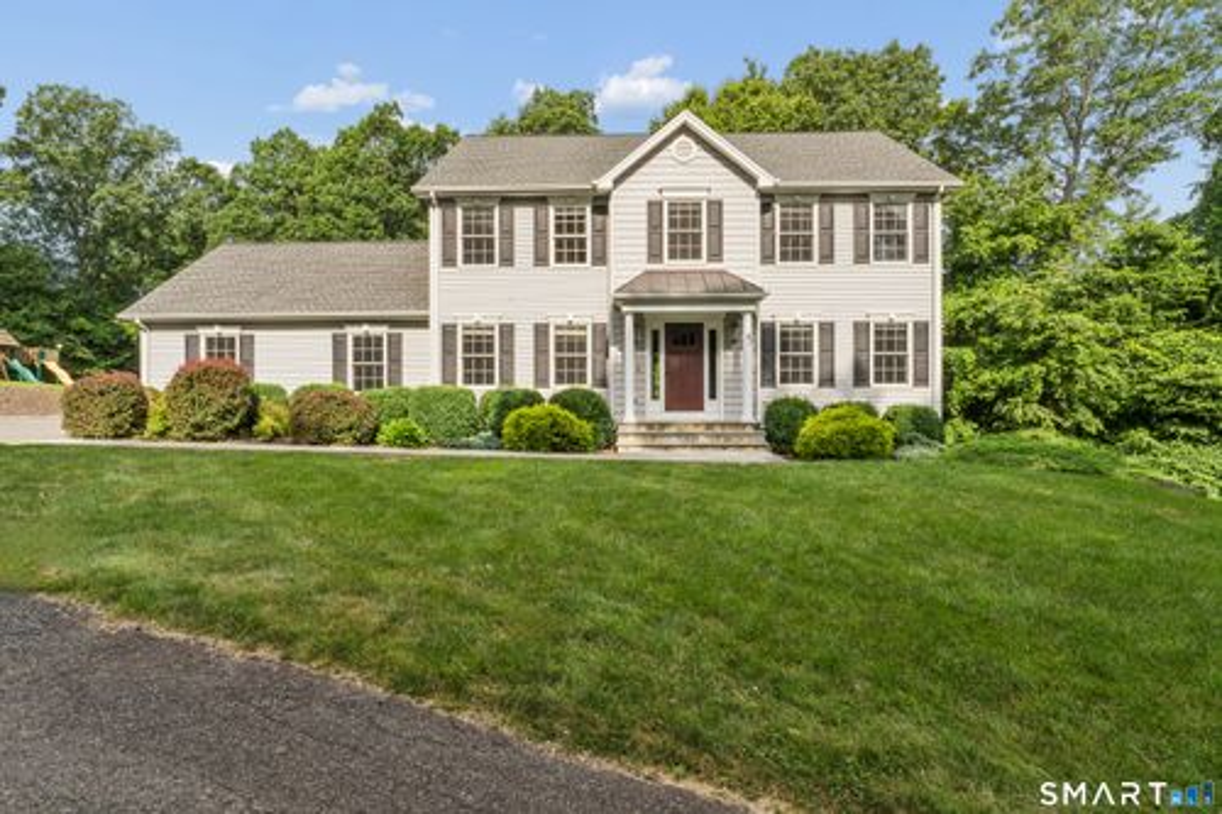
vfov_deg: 65.6
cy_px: 407
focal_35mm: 19
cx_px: 611
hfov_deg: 88.1
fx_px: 631
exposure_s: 1/10
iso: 100
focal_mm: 18.6
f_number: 22
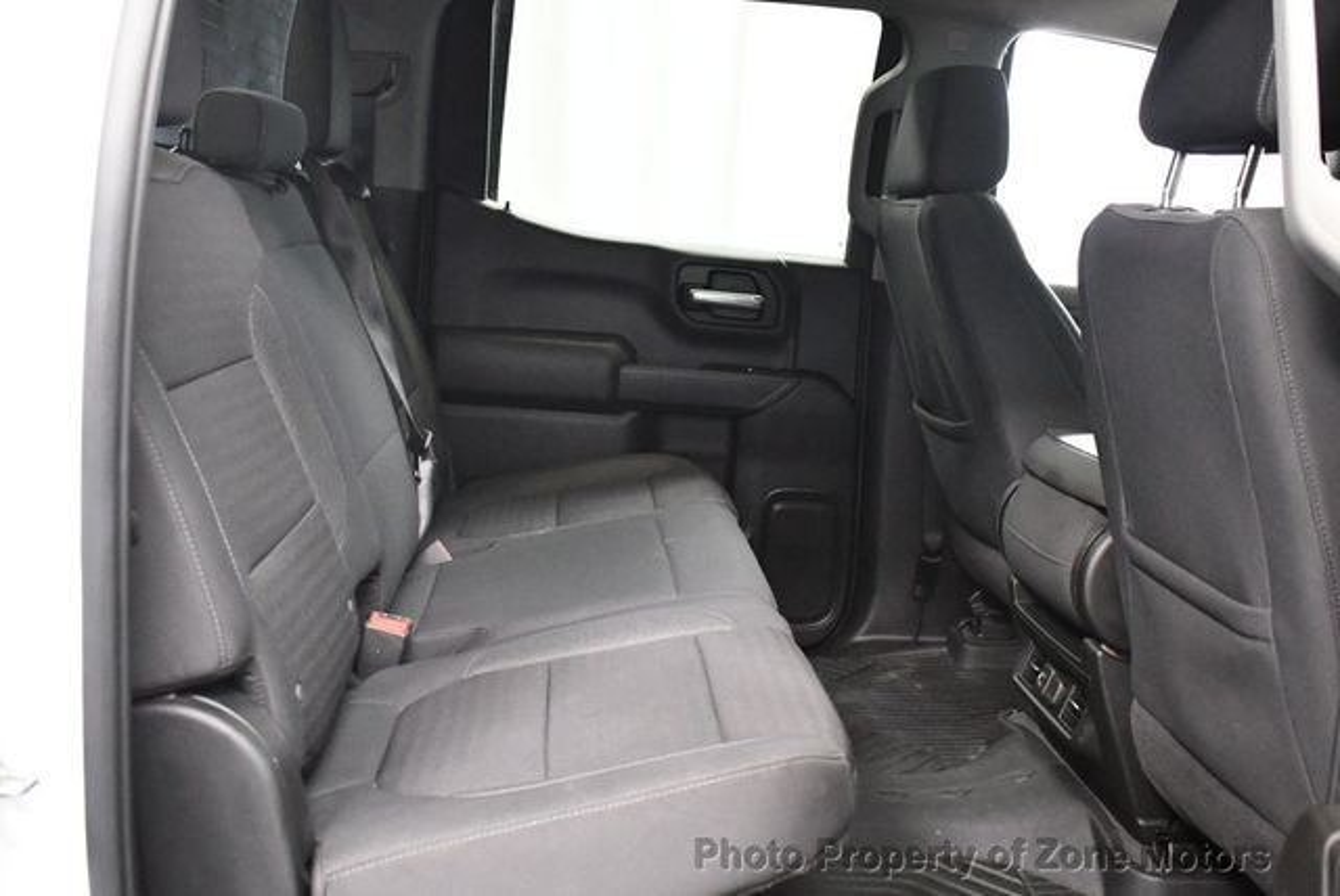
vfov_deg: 36.9
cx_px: 670
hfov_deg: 53.1
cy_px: 448
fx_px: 1341
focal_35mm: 36
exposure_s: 1/60
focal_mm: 18
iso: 6400
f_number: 3.5
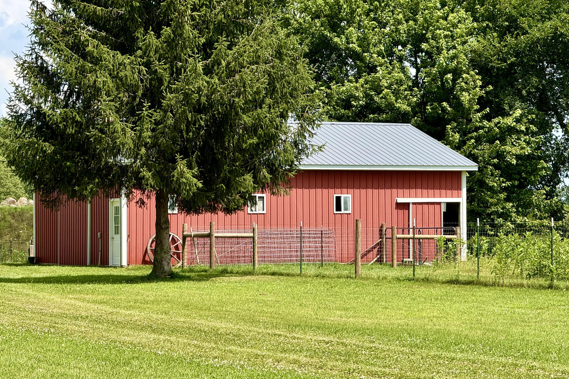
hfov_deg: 16.0
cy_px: 218
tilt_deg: +1.2
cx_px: 278
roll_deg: -0.2
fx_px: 2023
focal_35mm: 128
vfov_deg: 10.7
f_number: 2.8
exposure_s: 1/1186
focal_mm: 15.66
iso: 64
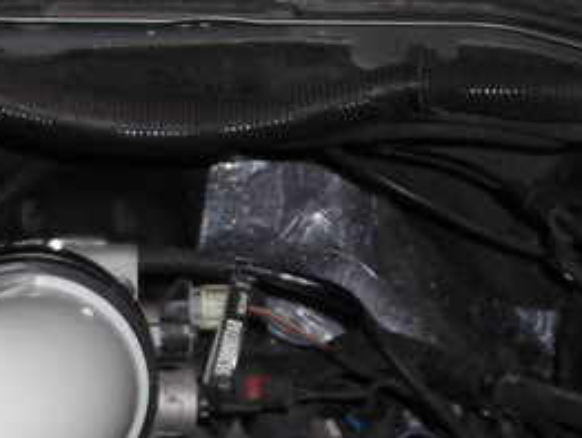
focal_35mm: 116
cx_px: -84
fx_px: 1952
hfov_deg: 16.4
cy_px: 414
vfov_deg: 12.7
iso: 50
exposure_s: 1/60
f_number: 3.2
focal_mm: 6.3
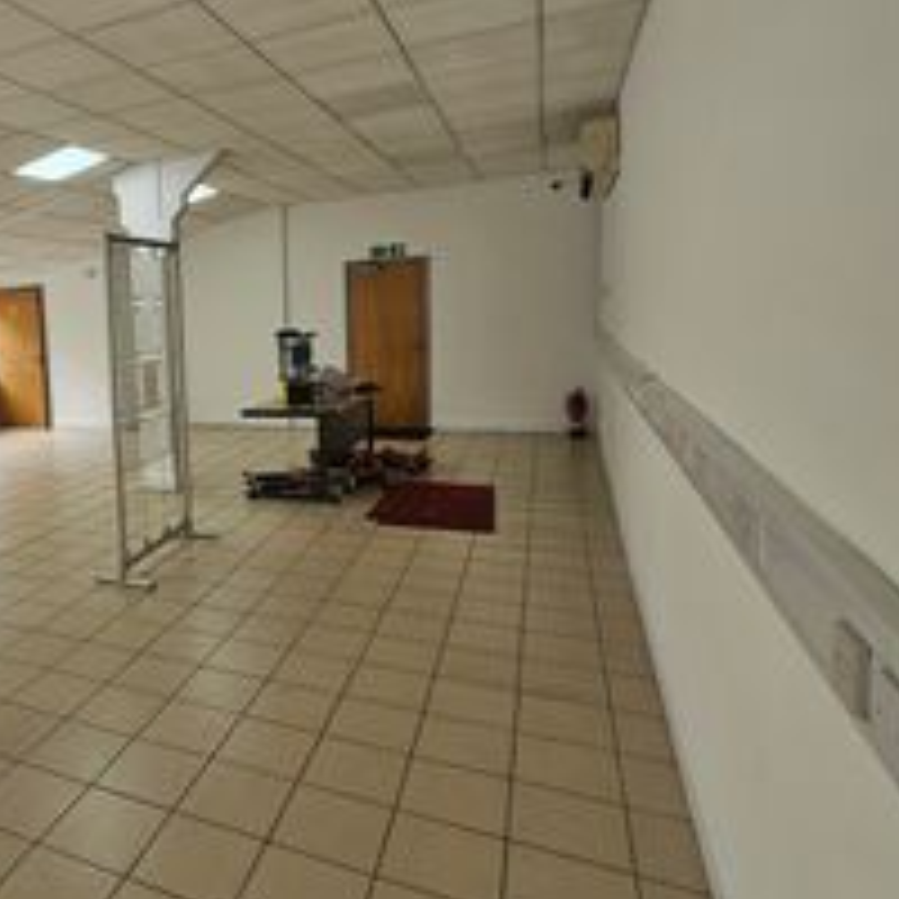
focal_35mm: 23
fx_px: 676
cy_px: 378
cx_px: 126
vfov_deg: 66.8
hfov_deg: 59.4
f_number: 2.2
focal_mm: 2.2
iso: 64
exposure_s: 1/100
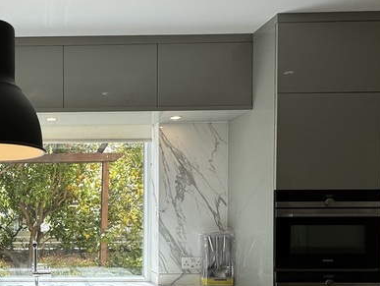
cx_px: 14
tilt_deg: -1.3
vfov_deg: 37.4
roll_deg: +0.1
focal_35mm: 37
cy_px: 226
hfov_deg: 44.0
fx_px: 407
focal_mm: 2.22
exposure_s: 1/381
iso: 40
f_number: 2.2
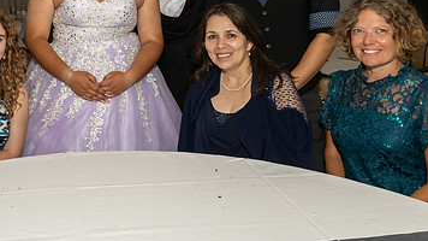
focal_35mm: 46
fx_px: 522
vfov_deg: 25.2
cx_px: 92
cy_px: 24
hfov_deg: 42.8
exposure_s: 1/250
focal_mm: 17
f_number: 7.1
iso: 1000
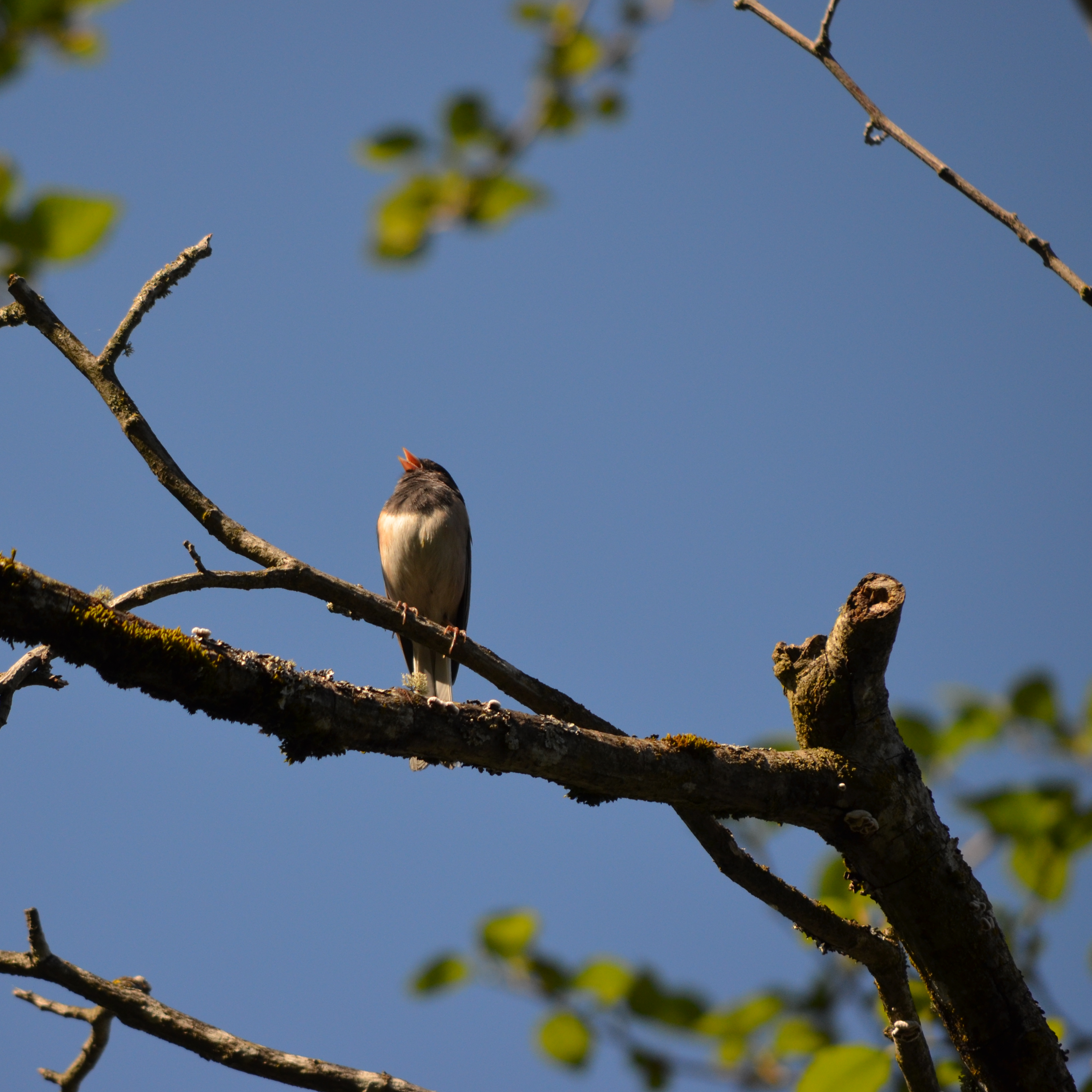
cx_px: 339
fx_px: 20593
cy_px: 546
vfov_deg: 3.0
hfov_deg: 3.0
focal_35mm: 577
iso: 400
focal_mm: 300
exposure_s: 1/1600
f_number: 5.6
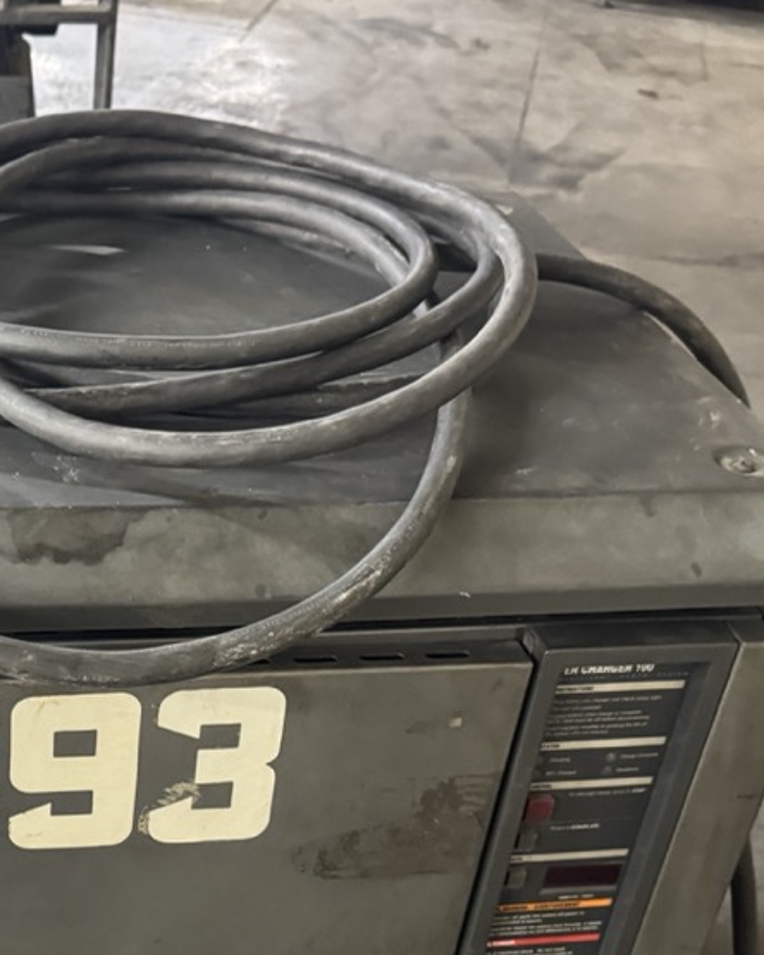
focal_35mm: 54
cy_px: 762
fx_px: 1526
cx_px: 100
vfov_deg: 33.7
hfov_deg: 27.3
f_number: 1.78
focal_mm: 6.76
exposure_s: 1/40
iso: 800
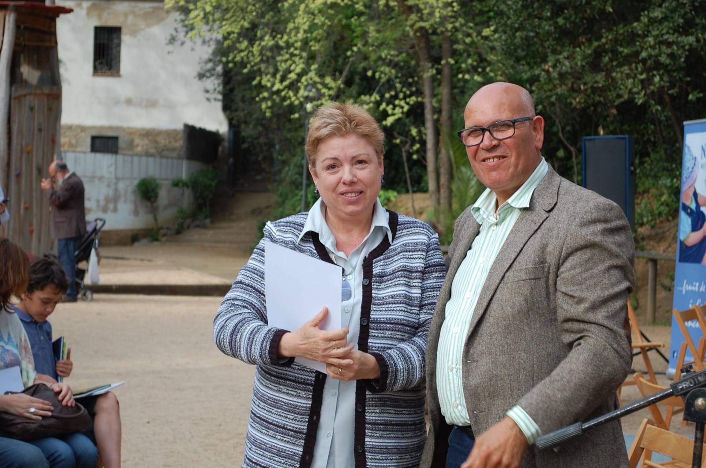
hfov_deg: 24.7
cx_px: 353
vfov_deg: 16.5
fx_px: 1615
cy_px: 234
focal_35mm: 82
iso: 200
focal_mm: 55
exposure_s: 1/160
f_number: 6.3
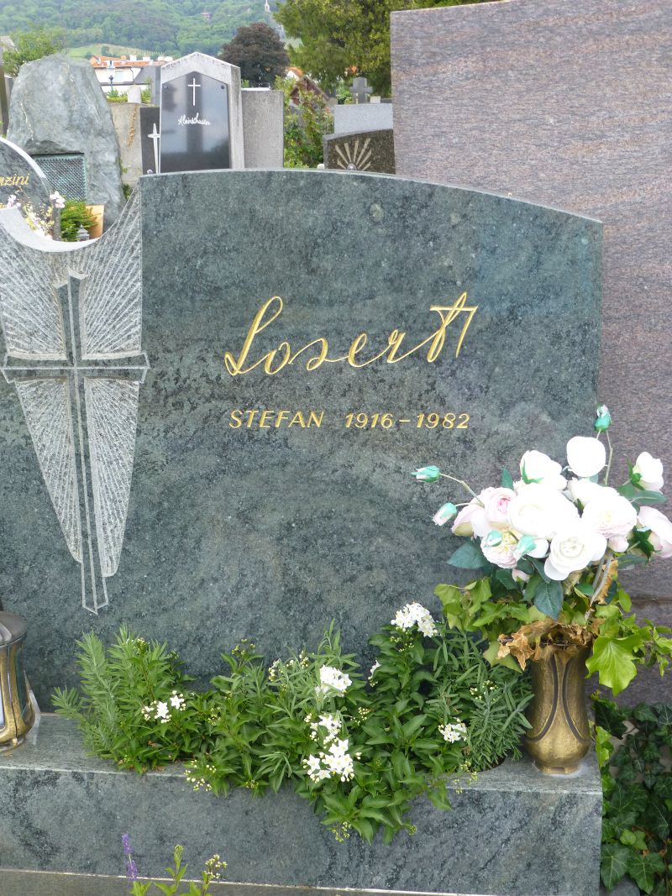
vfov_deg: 40.4
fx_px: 1217
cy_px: 448
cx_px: 336
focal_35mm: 47
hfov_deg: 30.9
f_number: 4.2
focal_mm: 8.5
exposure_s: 1/80
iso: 100
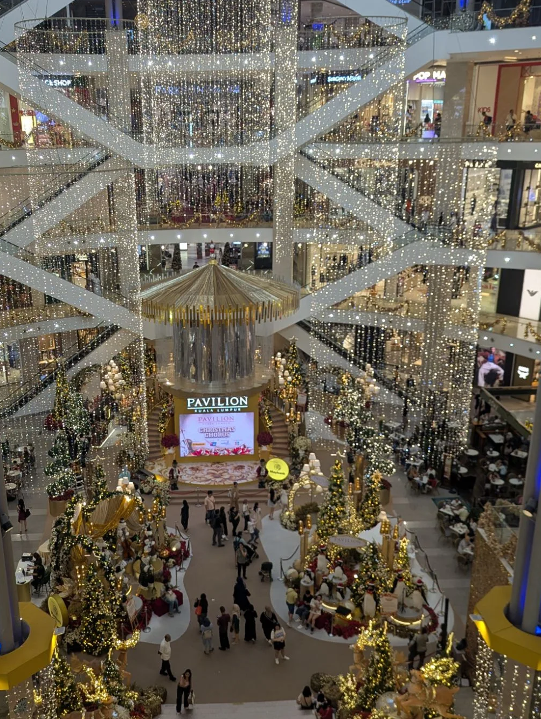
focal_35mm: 36
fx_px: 748
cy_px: 400
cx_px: 215
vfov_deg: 51.2
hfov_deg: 39.6
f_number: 1.85
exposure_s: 1/100
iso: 58
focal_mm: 6.81
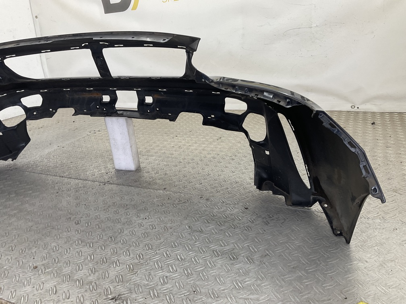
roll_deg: +5.2
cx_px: 203
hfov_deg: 61.7
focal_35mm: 29
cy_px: 152
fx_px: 340
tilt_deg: -21.0
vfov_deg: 48.2
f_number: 1.8
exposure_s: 1/120
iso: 32
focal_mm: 3
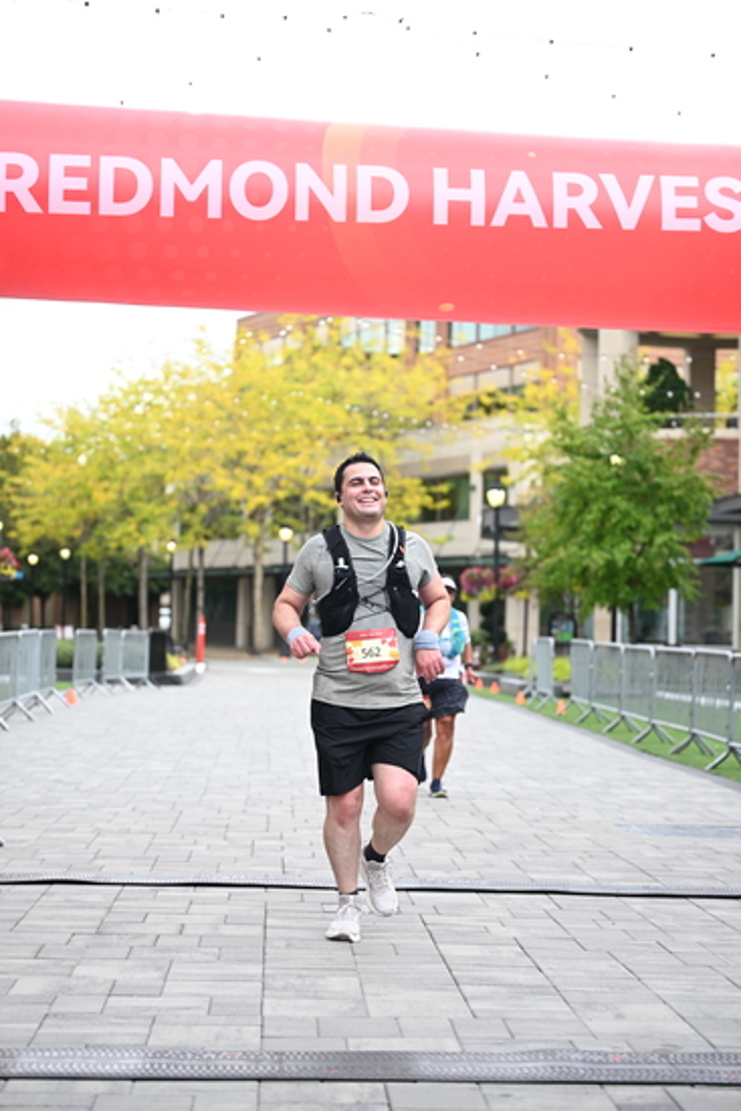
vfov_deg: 28.8
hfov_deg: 19.5
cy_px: 556
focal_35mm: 70
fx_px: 2160
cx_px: 370
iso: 640
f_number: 2.8
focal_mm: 70
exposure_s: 1/1600
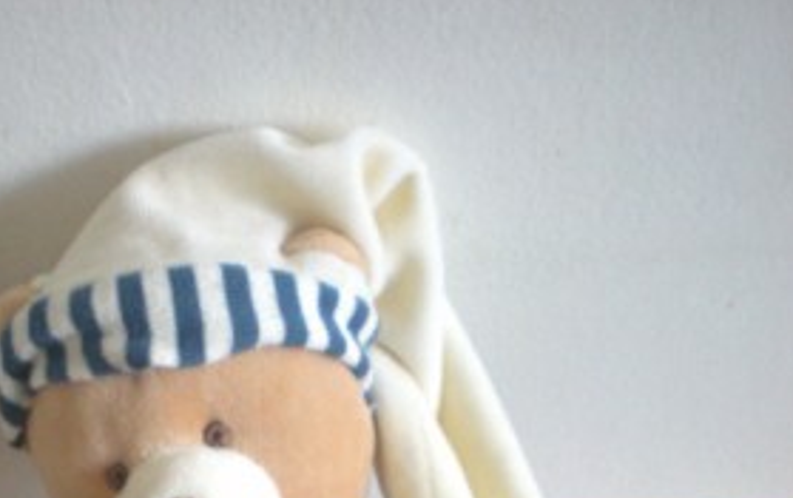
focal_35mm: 75
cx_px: 250
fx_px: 1623
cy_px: 729
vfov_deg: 16.1
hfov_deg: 27.3
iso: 200
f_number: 3.1
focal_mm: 6.3
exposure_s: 1/26.7
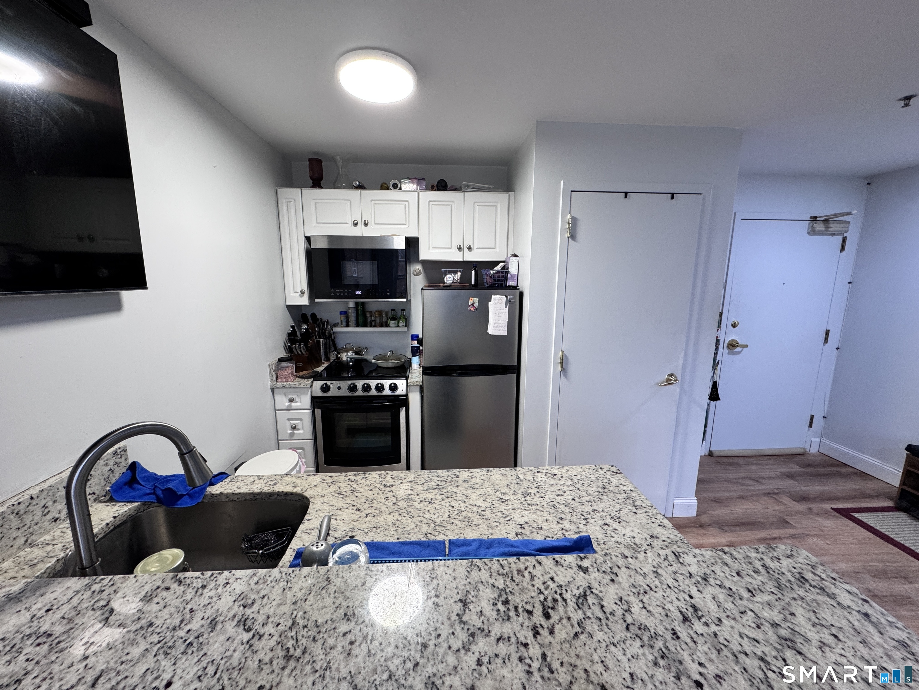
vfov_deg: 85.7
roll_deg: -1.3
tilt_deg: -11.1
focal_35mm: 14
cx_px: 460
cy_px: 345
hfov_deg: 102.1
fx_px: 372
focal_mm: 2.22
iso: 200
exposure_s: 1/60
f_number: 2.2
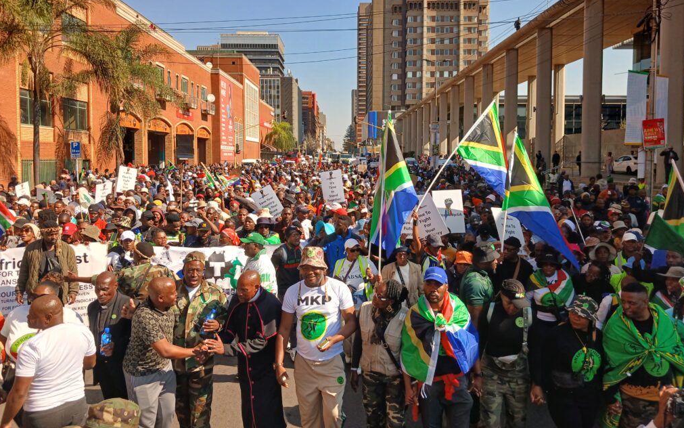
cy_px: 179
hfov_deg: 64.6
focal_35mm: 29
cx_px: 340
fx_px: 541
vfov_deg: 43.0
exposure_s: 1/364
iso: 20
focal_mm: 3.98
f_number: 1.8
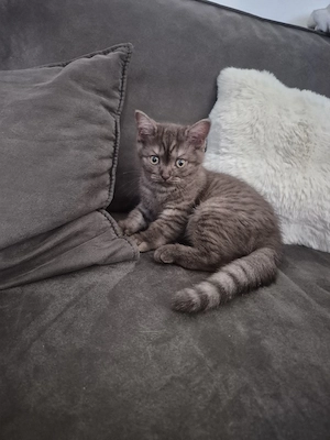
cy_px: 220
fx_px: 292
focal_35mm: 23
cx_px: 165
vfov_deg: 73.9
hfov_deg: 58.9
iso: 1600
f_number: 1.8
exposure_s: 1/20
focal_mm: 5.4
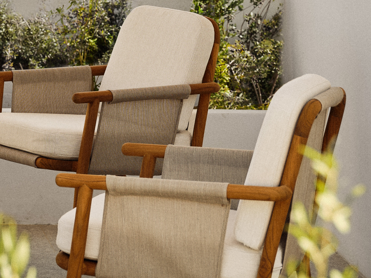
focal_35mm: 235
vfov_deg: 6.2
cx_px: -198
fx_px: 2518
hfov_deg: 8.2
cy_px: -210
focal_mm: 72
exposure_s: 1/125
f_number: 5.6
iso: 100
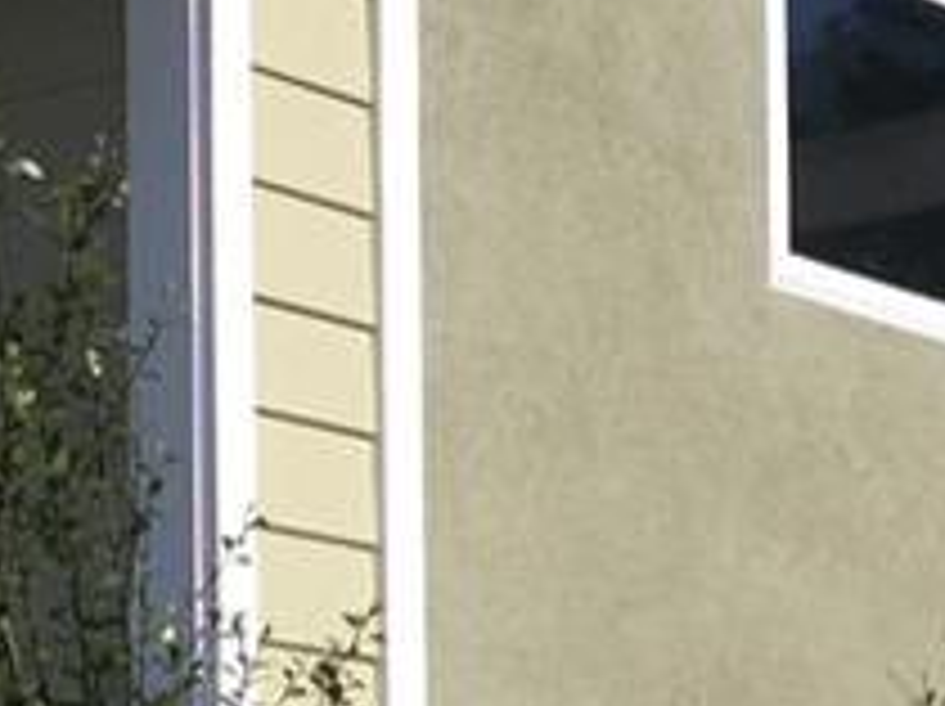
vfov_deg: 9.1
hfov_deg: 12.3
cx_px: 706
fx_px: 4390
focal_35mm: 161
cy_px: 708
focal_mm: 3.3
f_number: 2.4
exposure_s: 1/2387
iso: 32
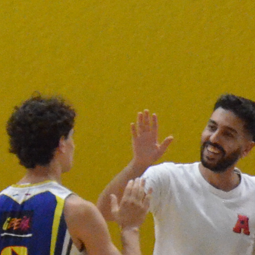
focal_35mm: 311
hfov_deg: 5.6
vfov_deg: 5.6
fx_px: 2592
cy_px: 245
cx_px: 289
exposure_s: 1/400
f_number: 5.6
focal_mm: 82
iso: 6400
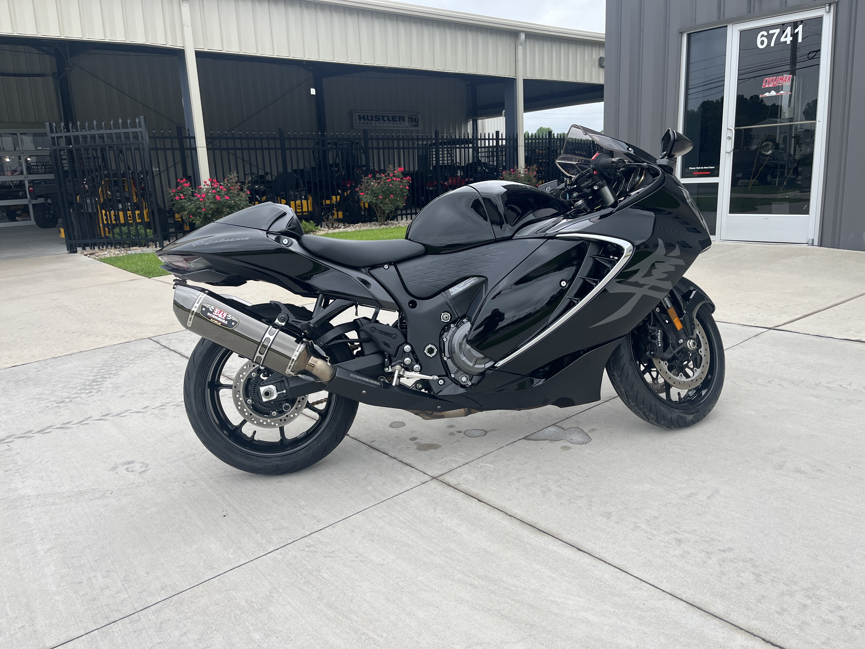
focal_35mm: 26
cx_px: 432
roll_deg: +2.7
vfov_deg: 53.1
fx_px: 650
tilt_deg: -13.4
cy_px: 324
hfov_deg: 67.3
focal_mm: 5.1
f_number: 1.6
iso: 50
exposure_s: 1/772
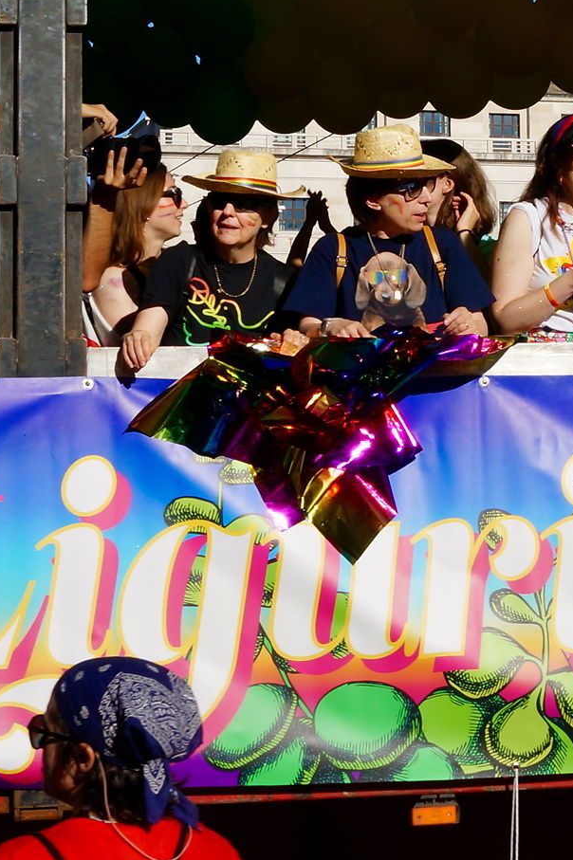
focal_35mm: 119
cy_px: 115
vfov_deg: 17.0
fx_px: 2843
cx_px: 701
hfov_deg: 11.3
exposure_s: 1/160
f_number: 16
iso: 100
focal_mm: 30
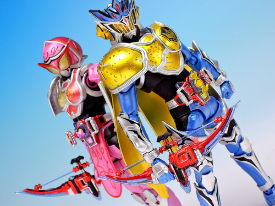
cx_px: 138
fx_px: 755
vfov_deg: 15.6
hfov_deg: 20.7
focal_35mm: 95
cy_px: 103
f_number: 5.6
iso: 80
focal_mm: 20.2
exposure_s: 1/3
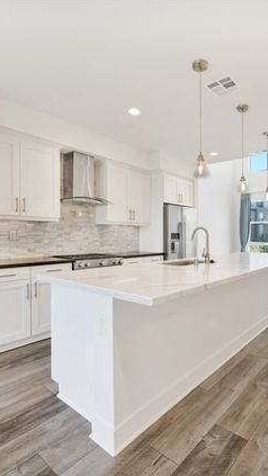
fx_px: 240
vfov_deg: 89.6
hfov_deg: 57.2
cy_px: 237
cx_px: 177
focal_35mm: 19
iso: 400
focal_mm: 12
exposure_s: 1/60
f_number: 7.1
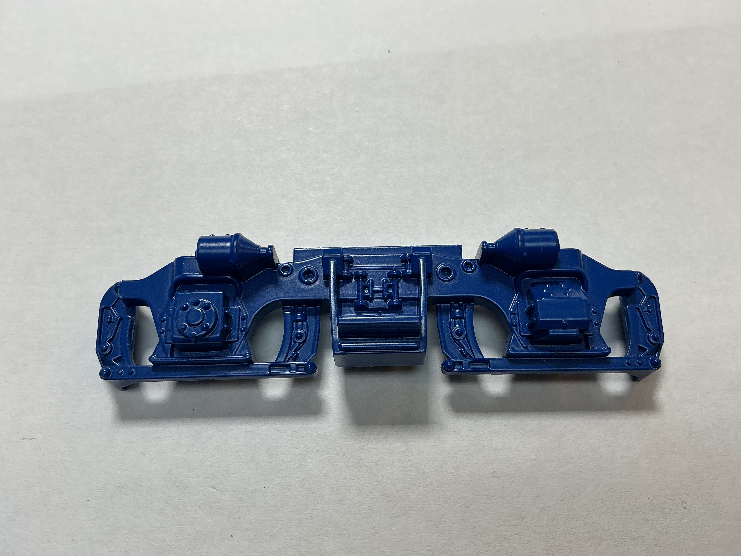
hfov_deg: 61.7
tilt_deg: -69.0
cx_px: 370
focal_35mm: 29
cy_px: 278
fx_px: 621
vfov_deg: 48.2
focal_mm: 3
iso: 20
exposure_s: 1/153
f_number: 1.8
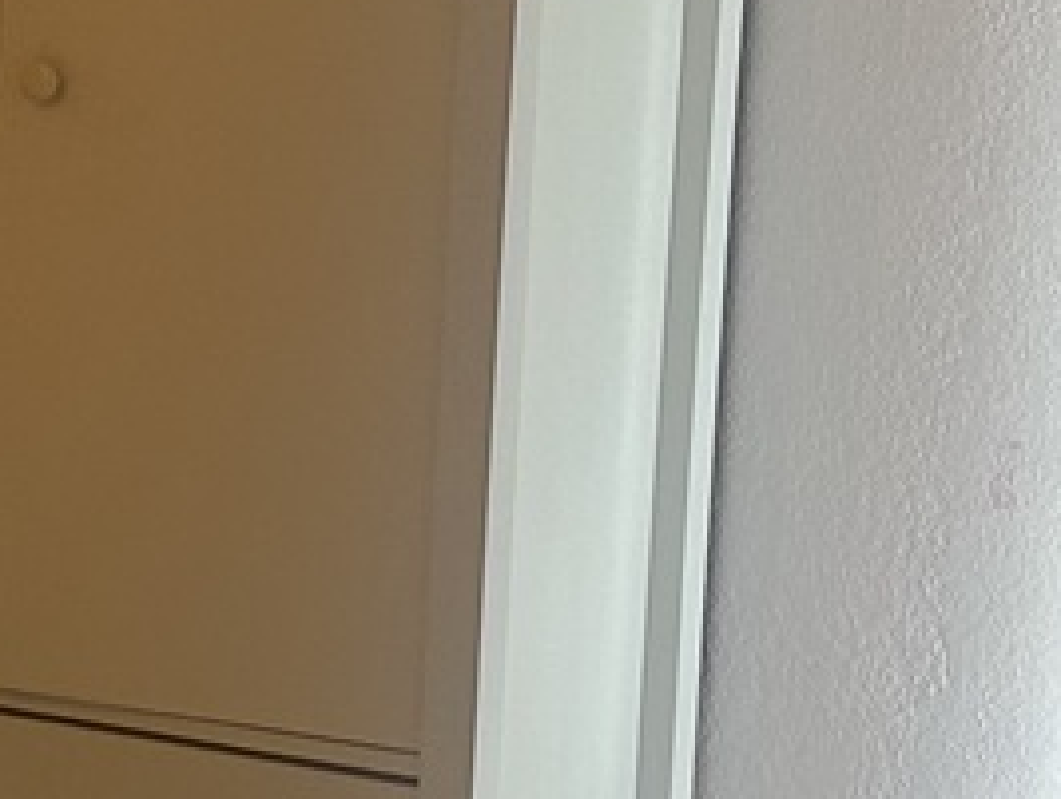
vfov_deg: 10.6
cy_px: 370
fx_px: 4297
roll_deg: -1.9
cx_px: -99
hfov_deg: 13.8
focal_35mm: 140
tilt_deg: -7.8
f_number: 1.5
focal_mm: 5.7
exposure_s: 1/120
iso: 125
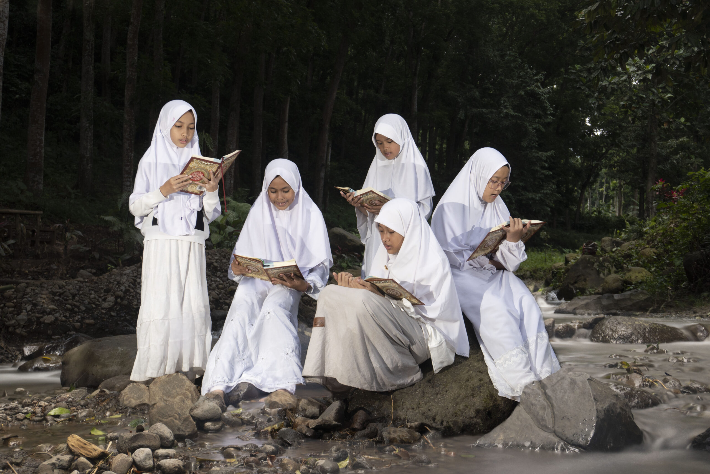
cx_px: 355
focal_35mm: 44
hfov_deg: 45.0
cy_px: 237
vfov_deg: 30.9
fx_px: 858
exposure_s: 1/400
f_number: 5.6
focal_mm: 29
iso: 250
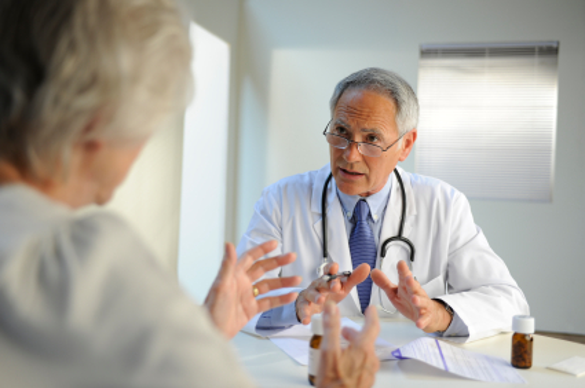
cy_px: 194
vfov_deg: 33.3
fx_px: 649
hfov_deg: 48.5
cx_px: 292
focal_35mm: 40
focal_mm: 40
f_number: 2.8
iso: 320
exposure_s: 1/200
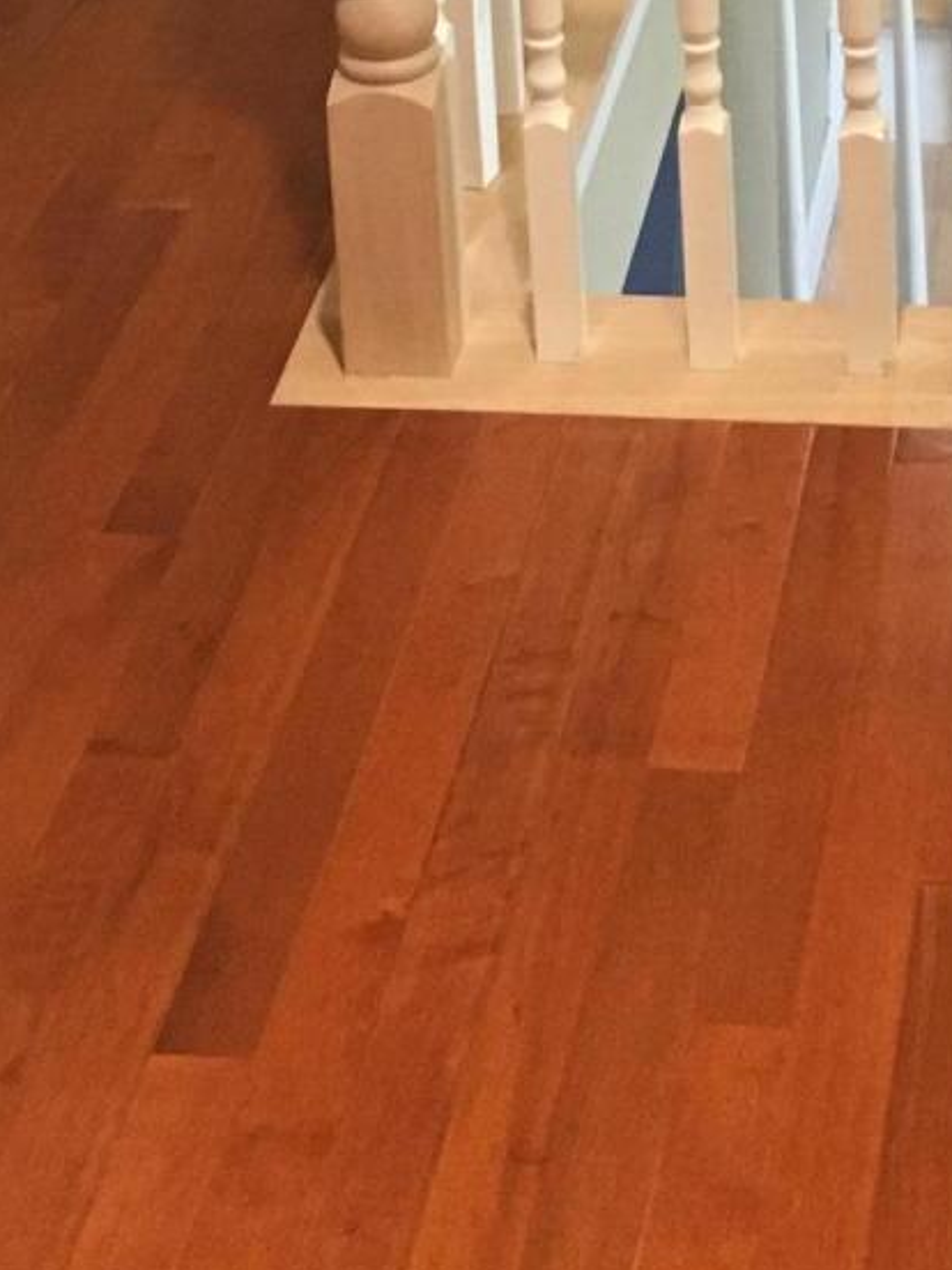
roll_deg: +1.7
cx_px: 796
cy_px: -906
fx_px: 3850
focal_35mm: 105
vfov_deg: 16.2
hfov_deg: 14.0
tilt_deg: -13.1
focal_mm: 4.15
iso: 125
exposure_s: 1/30
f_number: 2.2
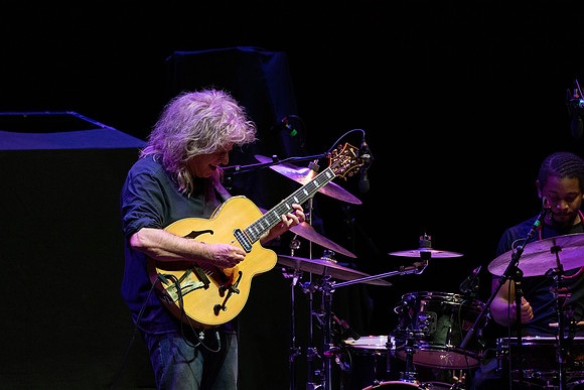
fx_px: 6490
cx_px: 292
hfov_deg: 5.2
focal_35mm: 400
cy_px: 195
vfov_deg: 3.4
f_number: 7.1
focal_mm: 400
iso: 3200
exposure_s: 1/320
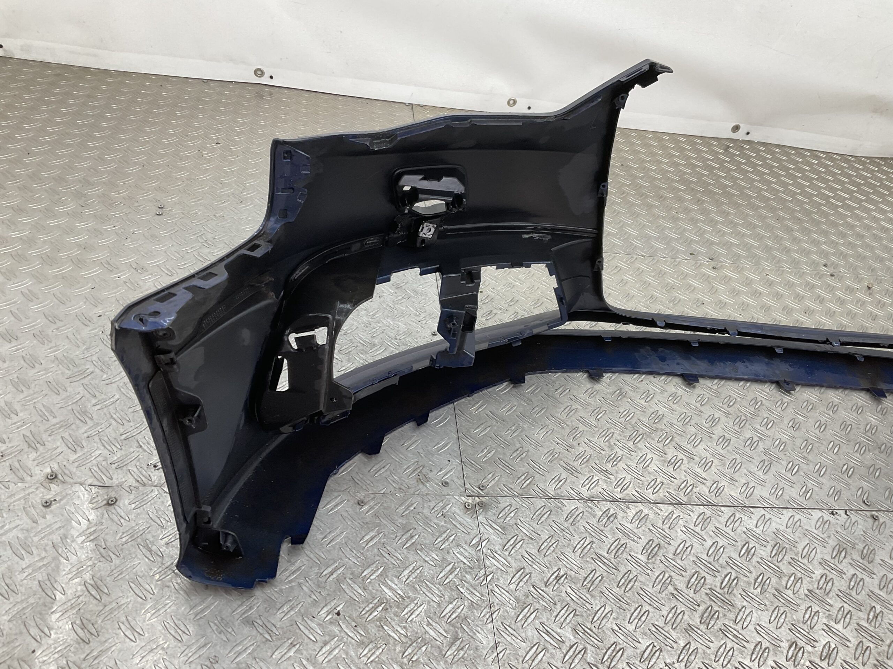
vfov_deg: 48.2
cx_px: 446
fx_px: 748
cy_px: 334
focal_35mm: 29
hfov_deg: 61.7
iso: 40
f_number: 1.8
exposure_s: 1/120
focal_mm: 3
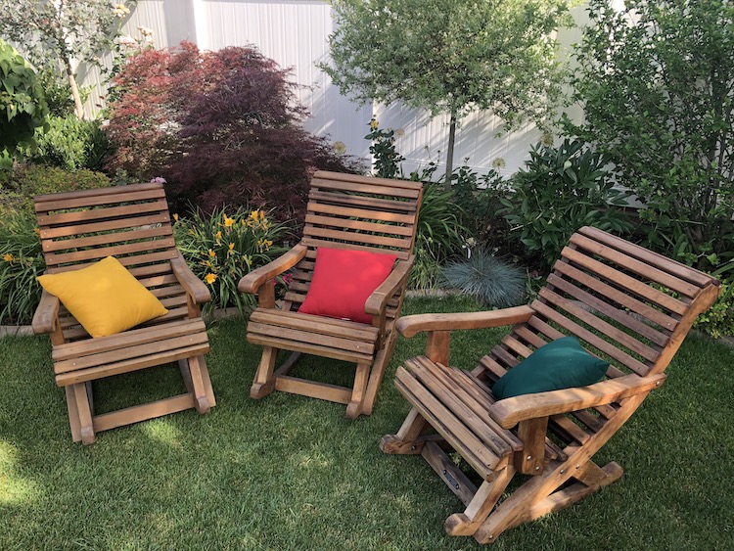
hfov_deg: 63.4
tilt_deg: -23.5
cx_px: 367
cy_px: 276
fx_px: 594
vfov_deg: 49.8
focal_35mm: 28
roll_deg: -0.4
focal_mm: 4
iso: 20
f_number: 1.8
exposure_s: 1/144
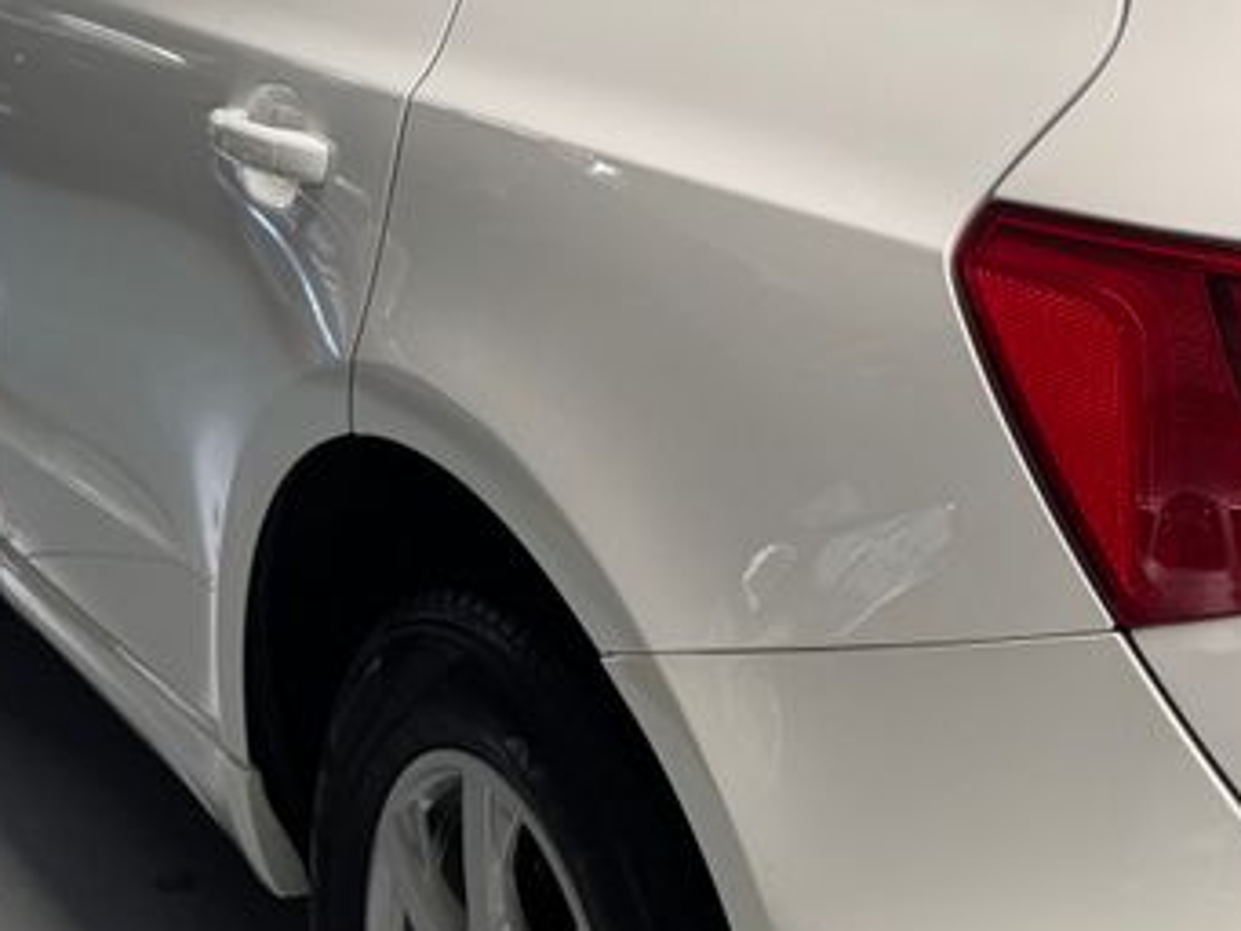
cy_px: 451
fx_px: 2582
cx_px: 1234
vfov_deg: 20.5
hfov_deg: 25.7
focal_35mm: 72
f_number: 1.78
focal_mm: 6.76
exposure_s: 1/100
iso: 125
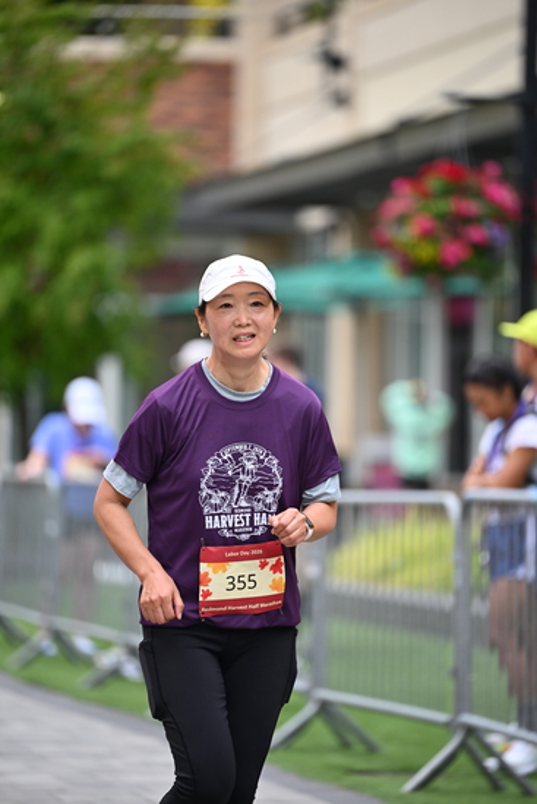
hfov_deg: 6.9
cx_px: 268
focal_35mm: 200
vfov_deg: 10.3
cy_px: 402
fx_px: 4472
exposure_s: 1/2000
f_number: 2.8
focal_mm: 200
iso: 640
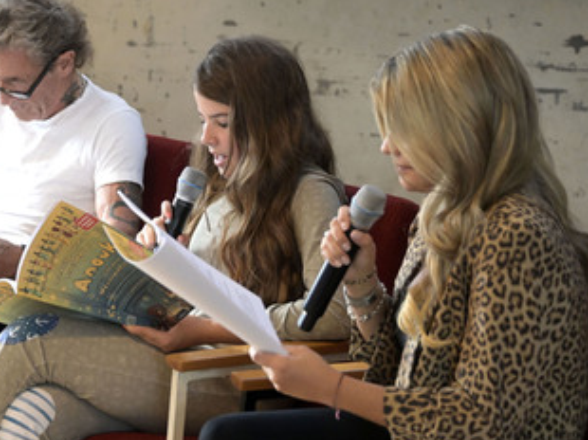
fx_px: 2325
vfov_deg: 10.8
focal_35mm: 137
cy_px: 205
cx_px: 234
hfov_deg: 14.4
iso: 8000
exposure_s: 1/125
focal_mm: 98
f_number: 5.3
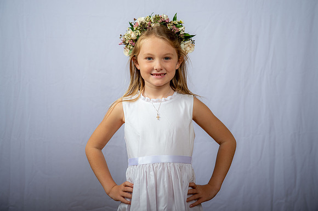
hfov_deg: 31.0
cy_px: 106
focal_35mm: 65
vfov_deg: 20.9
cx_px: 159
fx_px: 574
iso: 250
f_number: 6.3
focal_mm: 65
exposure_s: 1/200
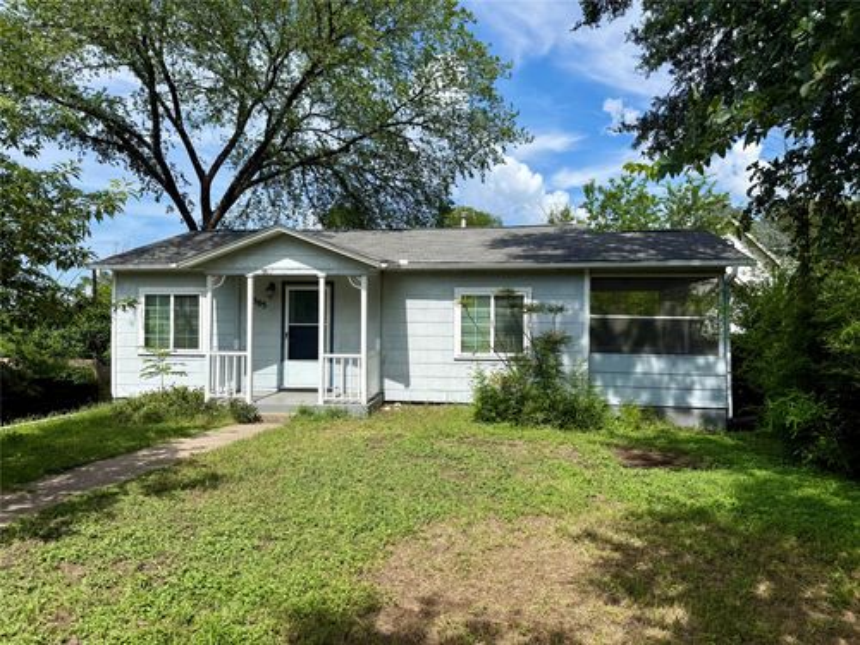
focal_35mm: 24
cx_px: 430
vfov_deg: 56.8
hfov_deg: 71.6
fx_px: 596
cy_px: 322
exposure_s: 1/4673
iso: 80
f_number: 1.78
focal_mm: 6.76
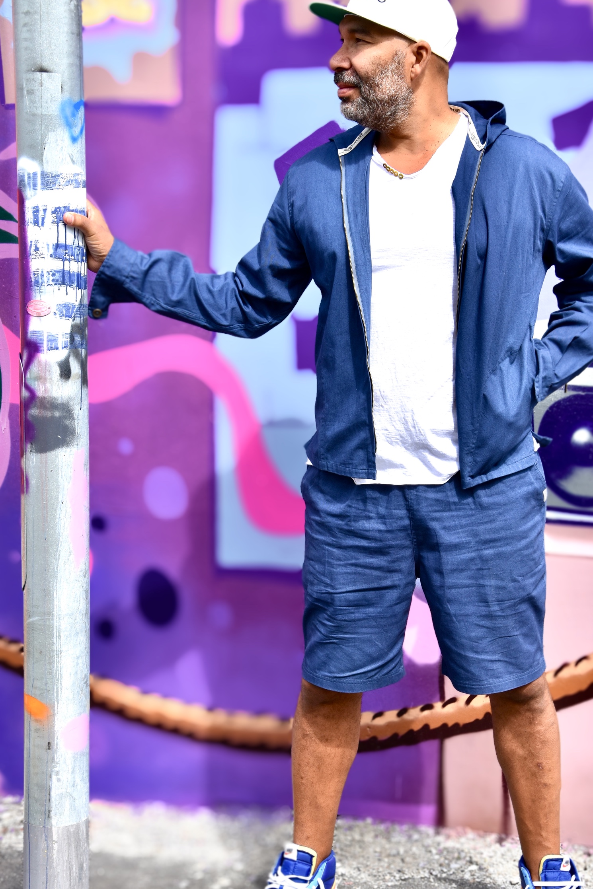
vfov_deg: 29.8
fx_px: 1671
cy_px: 435
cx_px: 370
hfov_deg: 20.1
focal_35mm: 68
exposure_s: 1/500
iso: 220
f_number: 8
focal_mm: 35
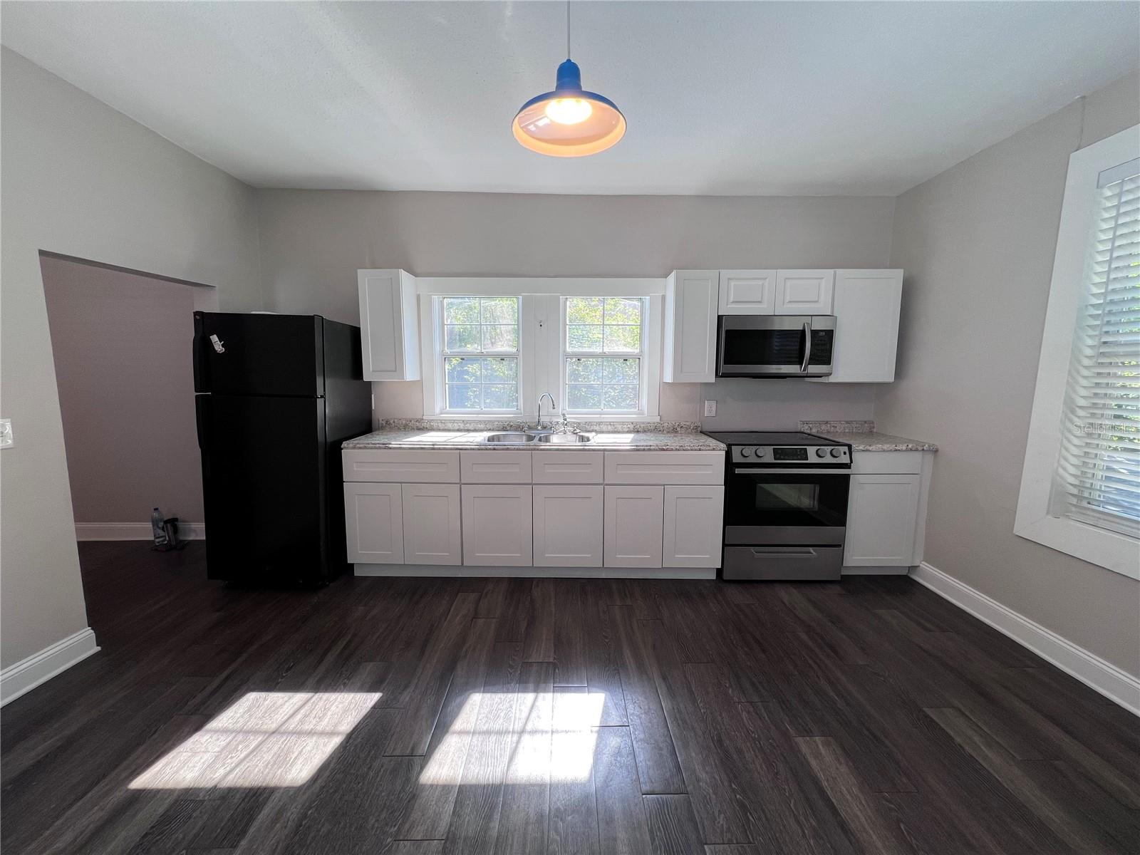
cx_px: 570
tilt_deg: -6.7
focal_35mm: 13
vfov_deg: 89.9
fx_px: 428
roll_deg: +0.1
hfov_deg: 106.2
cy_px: 428
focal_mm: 1.57
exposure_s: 1/122
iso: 40
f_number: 1.8
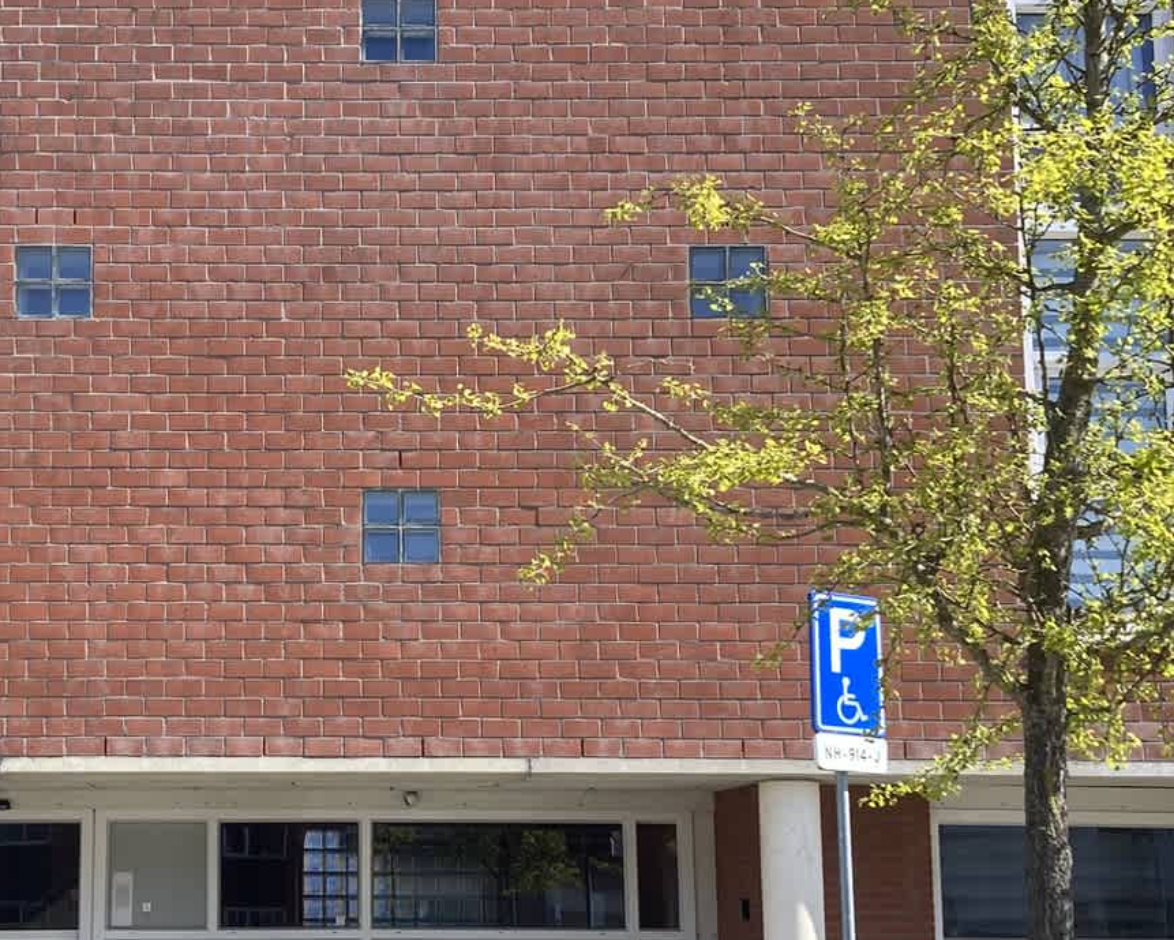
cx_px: 303
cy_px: 606
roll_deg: +0.2
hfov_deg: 28.7
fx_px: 2259
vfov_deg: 23.4
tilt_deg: +10.3
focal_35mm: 65
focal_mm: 4
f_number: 1.8
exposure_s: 1/800
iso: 20
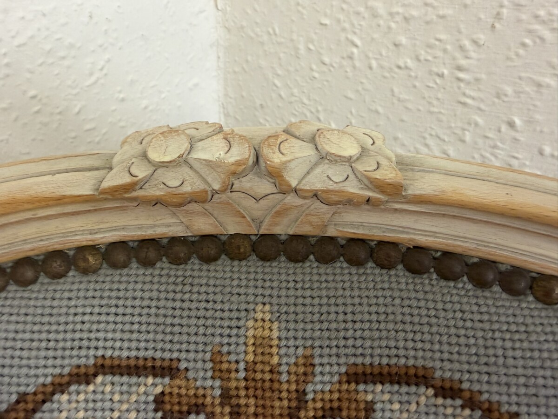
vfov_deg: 56.8
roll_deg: -0.2
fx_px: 387
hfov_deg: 71.6
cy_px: 210
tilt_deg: -41.2
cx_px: 279
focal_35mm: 24
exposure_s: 1/50
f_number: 2.2
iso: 200
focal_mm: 2.22
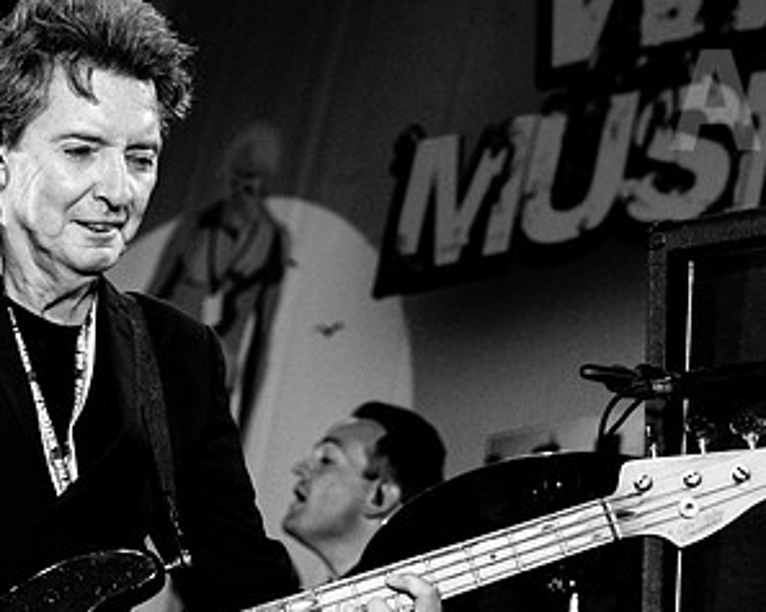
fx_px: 5051
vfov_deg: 6.9
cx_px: 176
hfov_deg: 8.7
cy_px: 310
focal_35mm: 223
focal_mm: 102
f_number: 4.5
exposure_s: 1/800
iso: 6400
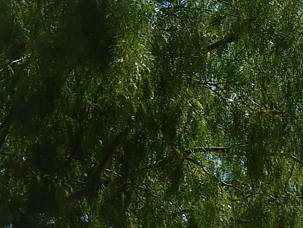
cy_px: 263
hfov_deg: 8.4
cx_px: 361
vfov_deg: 6.3
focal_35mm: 233
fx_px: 2039
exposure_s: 1/800
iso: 125
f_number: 5.2
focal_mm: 17
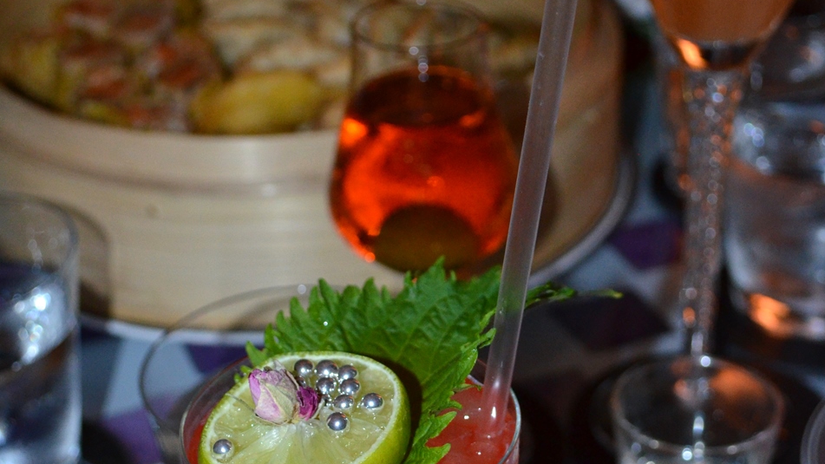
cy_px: 376
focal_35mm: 78
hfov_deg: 27.2
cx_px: 418
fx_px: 1706
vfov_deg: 15.4
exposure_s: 1/60
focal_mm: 32
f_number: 4.8
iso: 1800
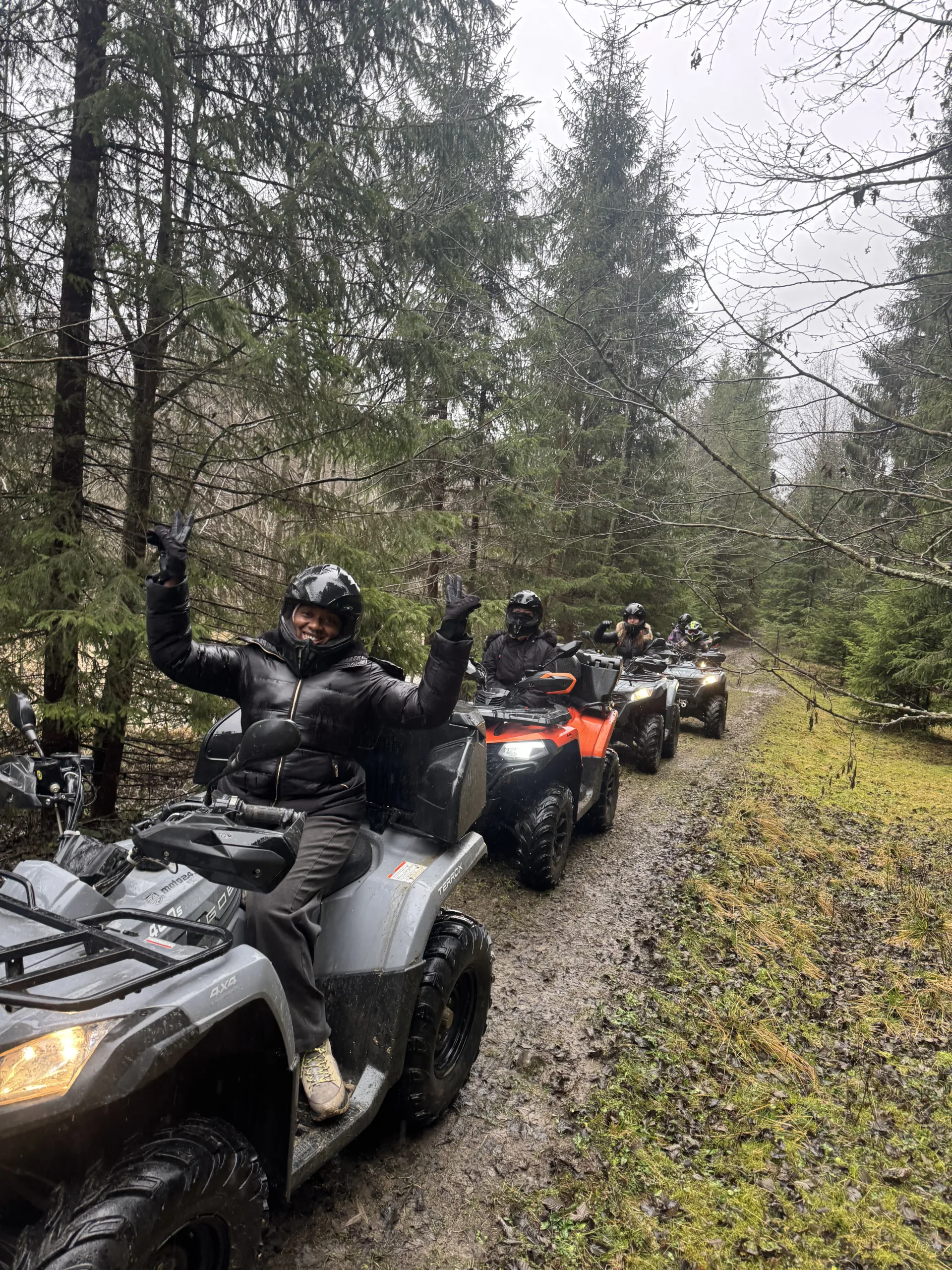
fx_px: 880
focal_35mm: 24
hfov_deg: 56.8
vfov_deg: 71.6
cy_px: 635
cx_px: 476
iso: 100
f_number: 1.78
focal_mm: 6.76
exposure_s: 1/121
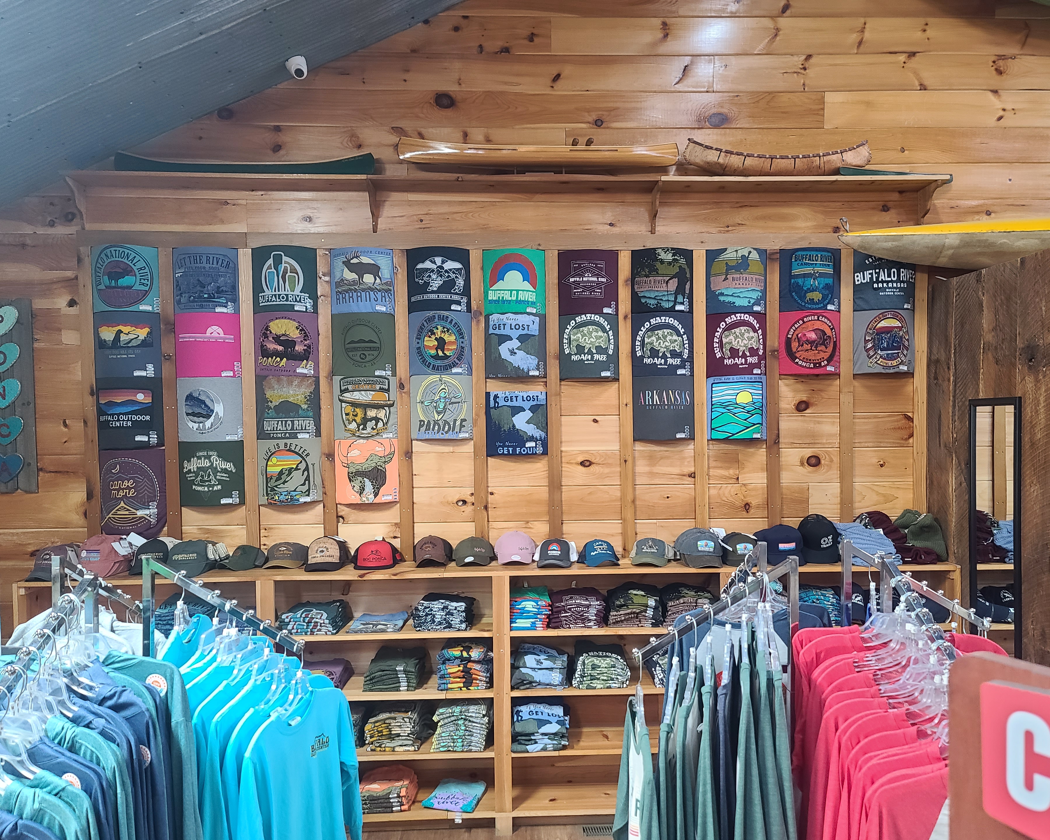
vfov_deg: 53.2
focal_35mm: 27
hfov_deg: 64.1
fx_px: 839
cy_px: 434
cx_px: 540
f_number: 1.8
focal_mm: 7
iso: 250
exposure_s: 1/39
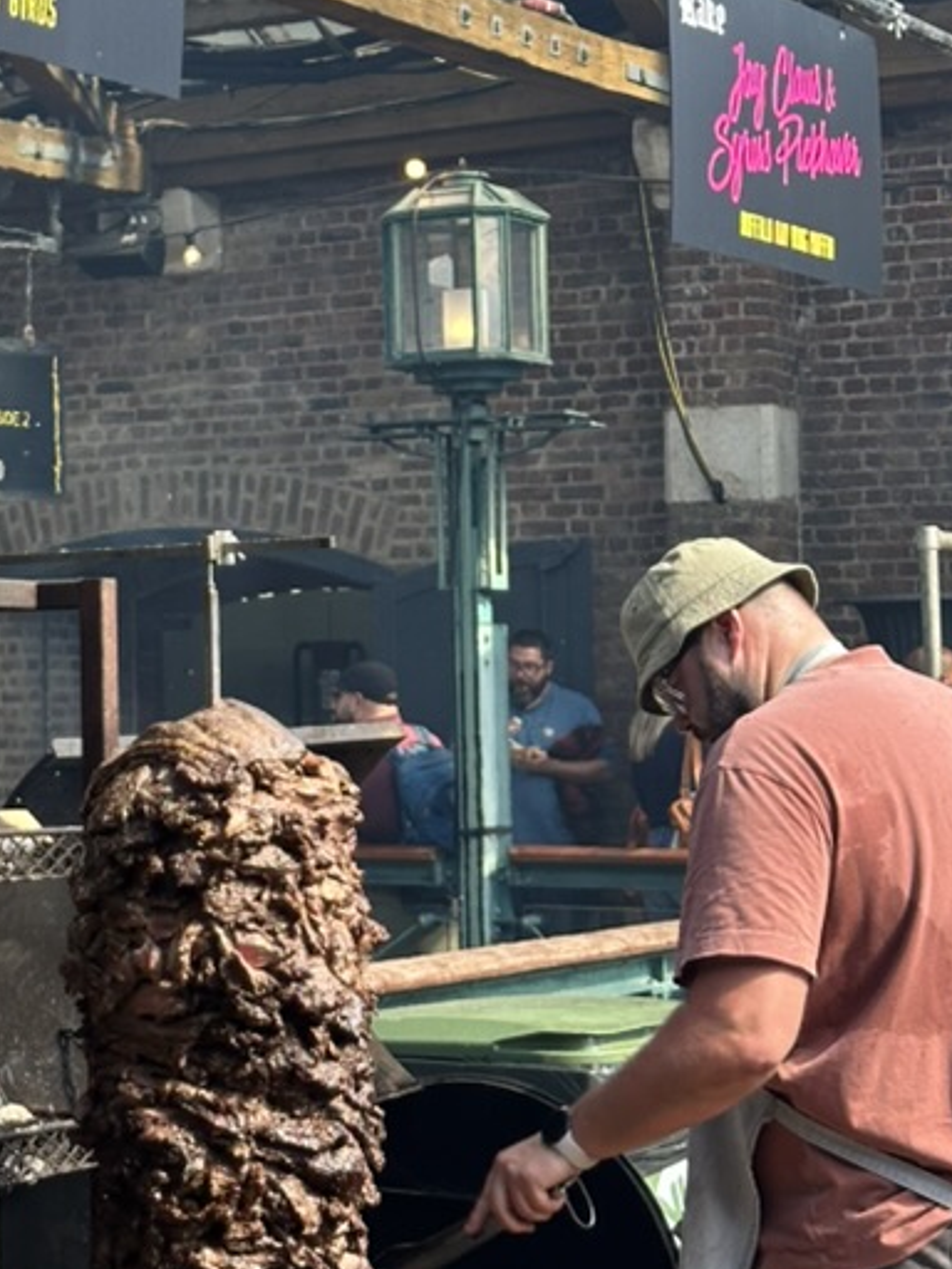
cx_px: 25
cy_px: 392
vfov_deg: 20.3
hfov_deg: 15.2
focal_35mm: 96
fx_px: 3520
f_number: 1.78
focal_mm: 6.86
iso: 64
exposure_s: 1/456
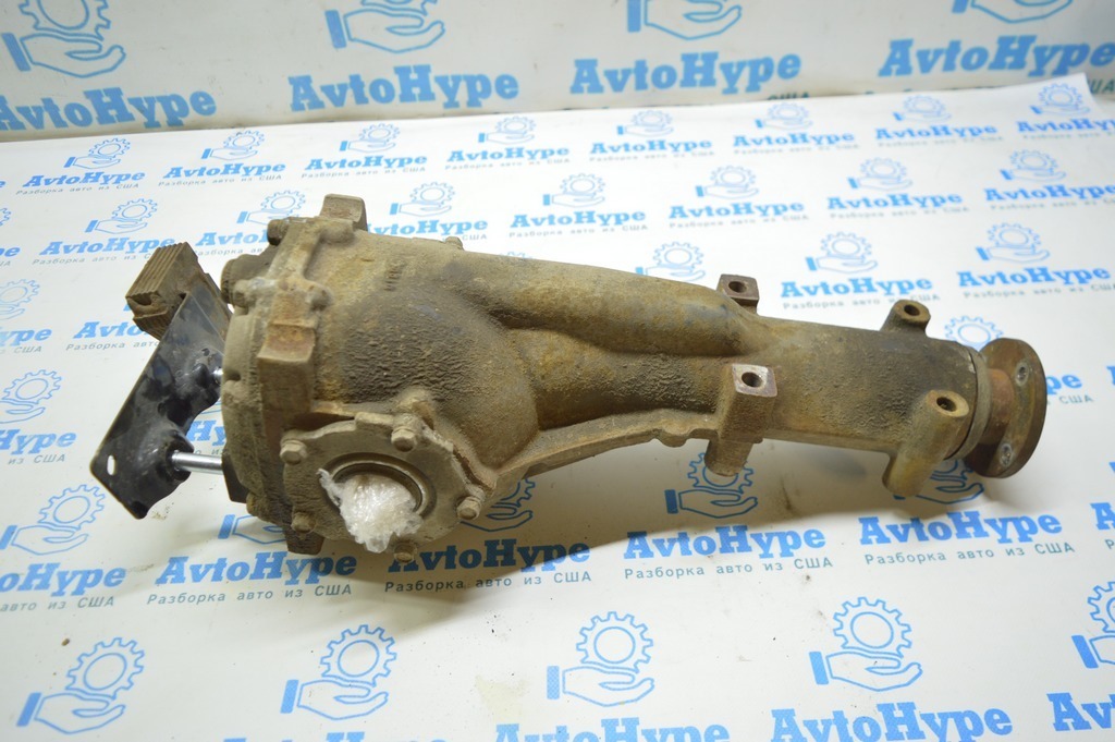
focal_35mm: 27
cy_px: 371
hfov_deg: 67.4
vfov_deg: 47.9
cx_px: 558
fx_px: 836
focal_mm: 18
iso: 400
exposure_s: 1/40
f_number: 3.5
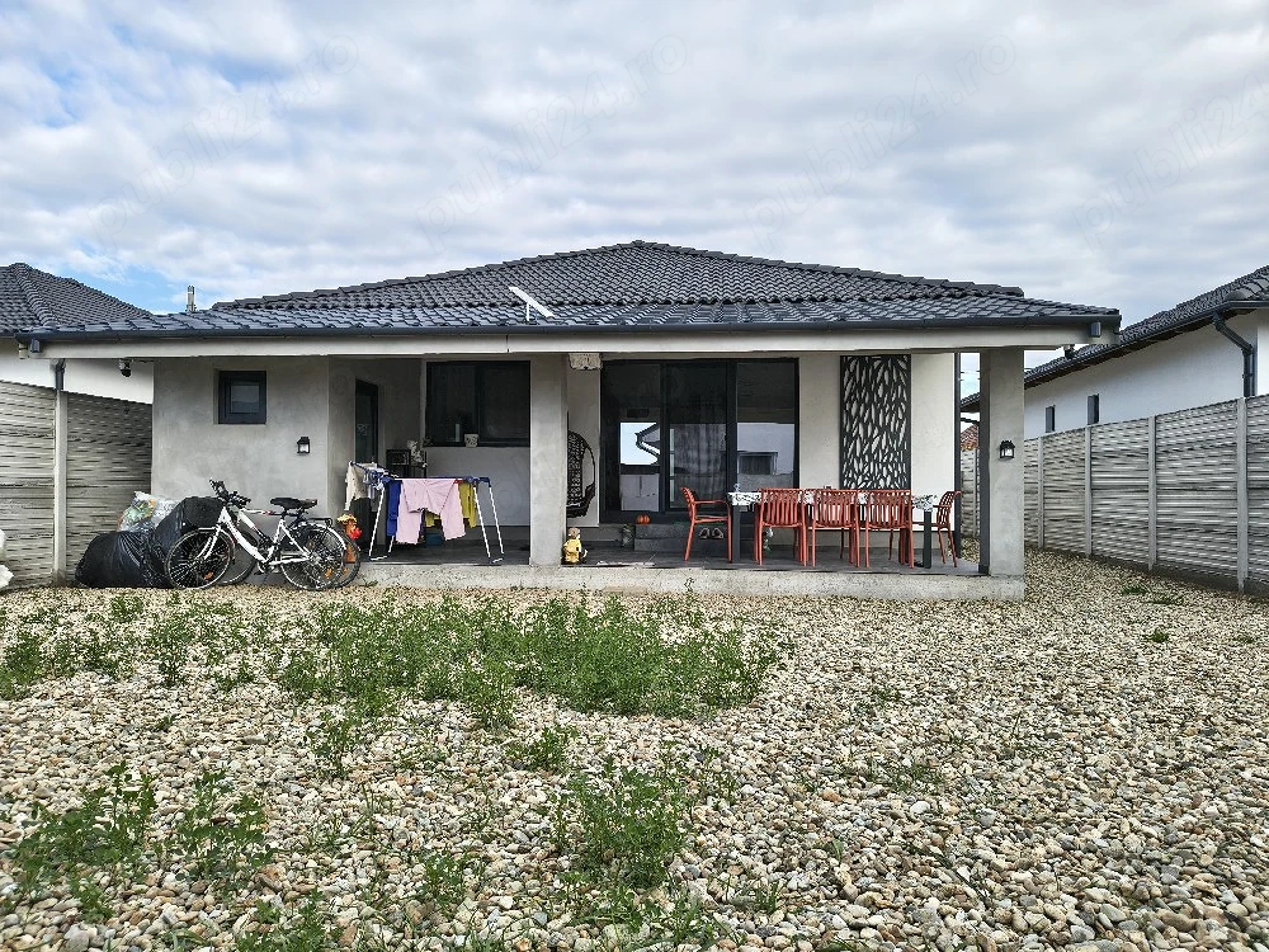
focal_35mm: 24
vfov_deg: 56.8
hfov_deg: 71.6
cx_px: 634
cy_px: 476
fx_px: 880
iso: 101
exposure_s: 1/500
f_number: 1.8
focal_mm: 5.56
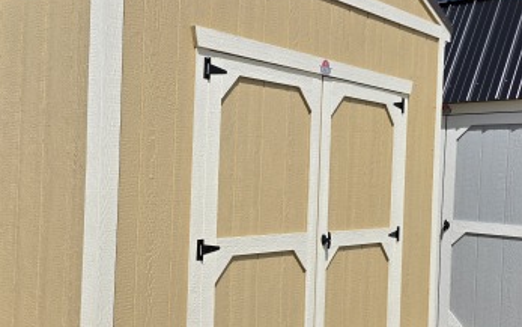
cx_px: 168
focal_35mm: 45
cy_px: 173
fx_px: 640
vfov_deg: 28.6
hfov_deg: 43.6
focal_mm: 6.3
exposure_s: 1/7944
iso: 50
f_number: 1.7
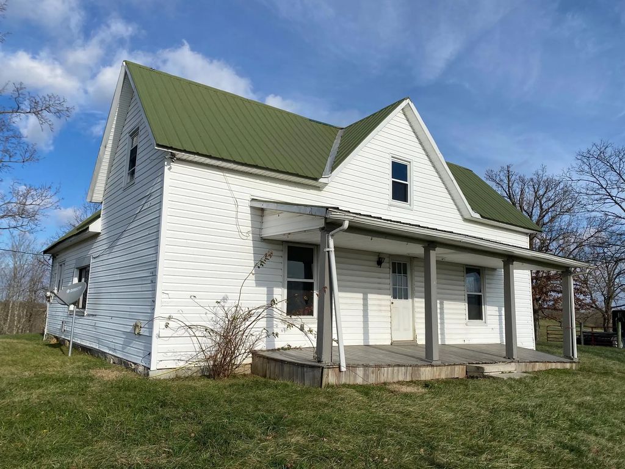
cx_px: 312
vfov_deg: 53.1
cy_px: 234
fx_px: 469
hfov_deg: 67.3
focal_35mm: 26
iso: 32
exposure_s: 1/5236
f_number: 1.8
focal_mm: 4.25
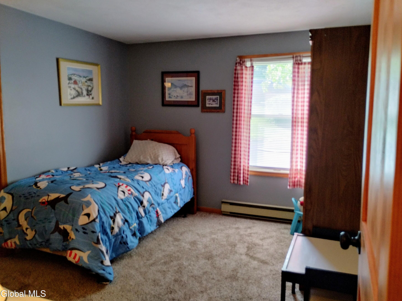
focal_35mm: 29
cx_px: 208
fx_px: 337
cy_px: 152
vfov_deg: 48.2
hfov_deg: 61.6
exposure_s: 1/40
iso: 416
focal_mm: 4.27
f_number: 1.8
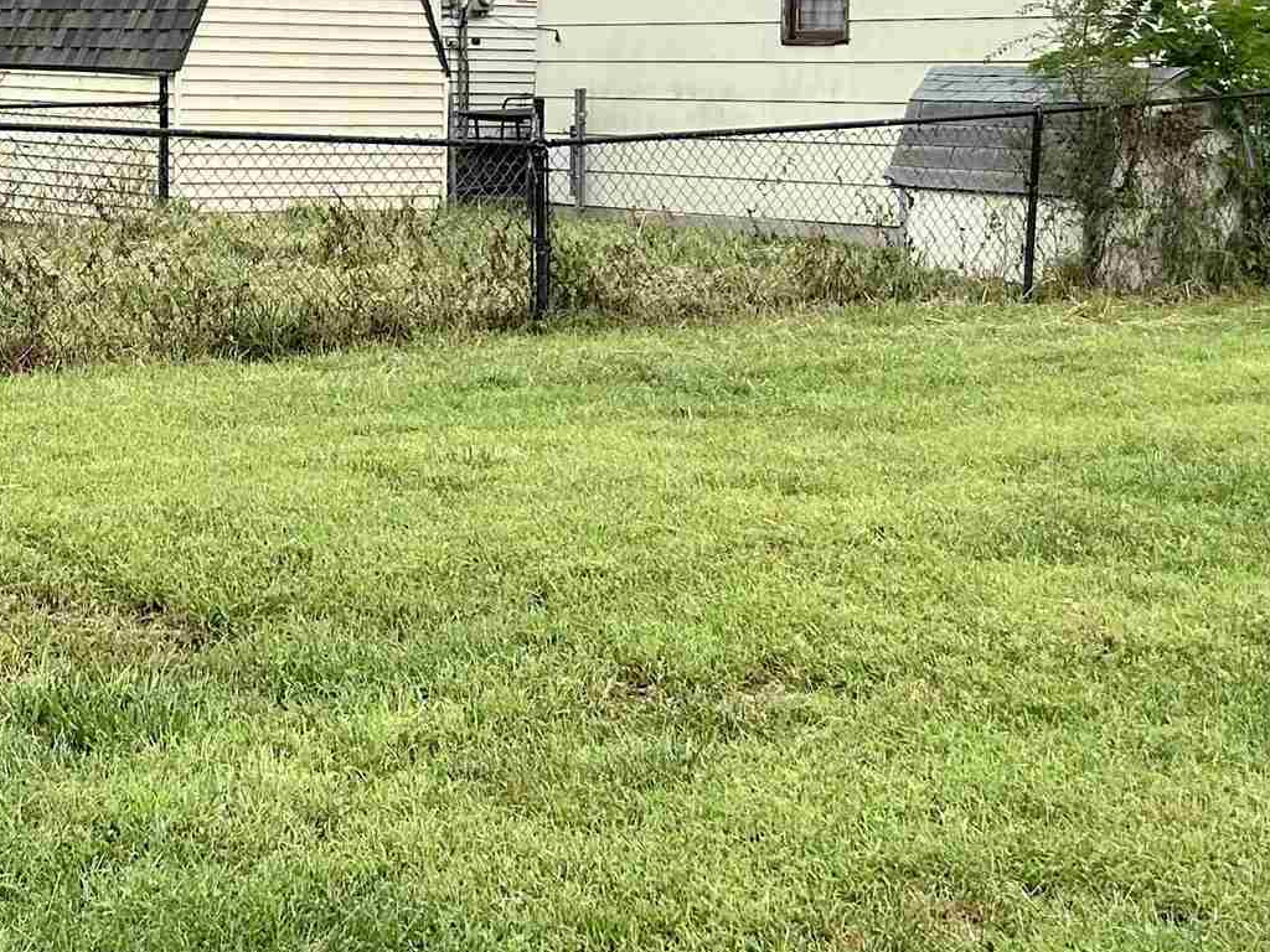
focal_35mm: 78
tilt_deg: -0.3
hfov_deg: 24.4
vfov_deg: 18.6
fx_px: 2862
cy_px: 108
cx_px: 150
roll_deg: -0.6
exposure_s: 1/1224
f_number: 1.5
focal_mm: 5.7
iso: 50
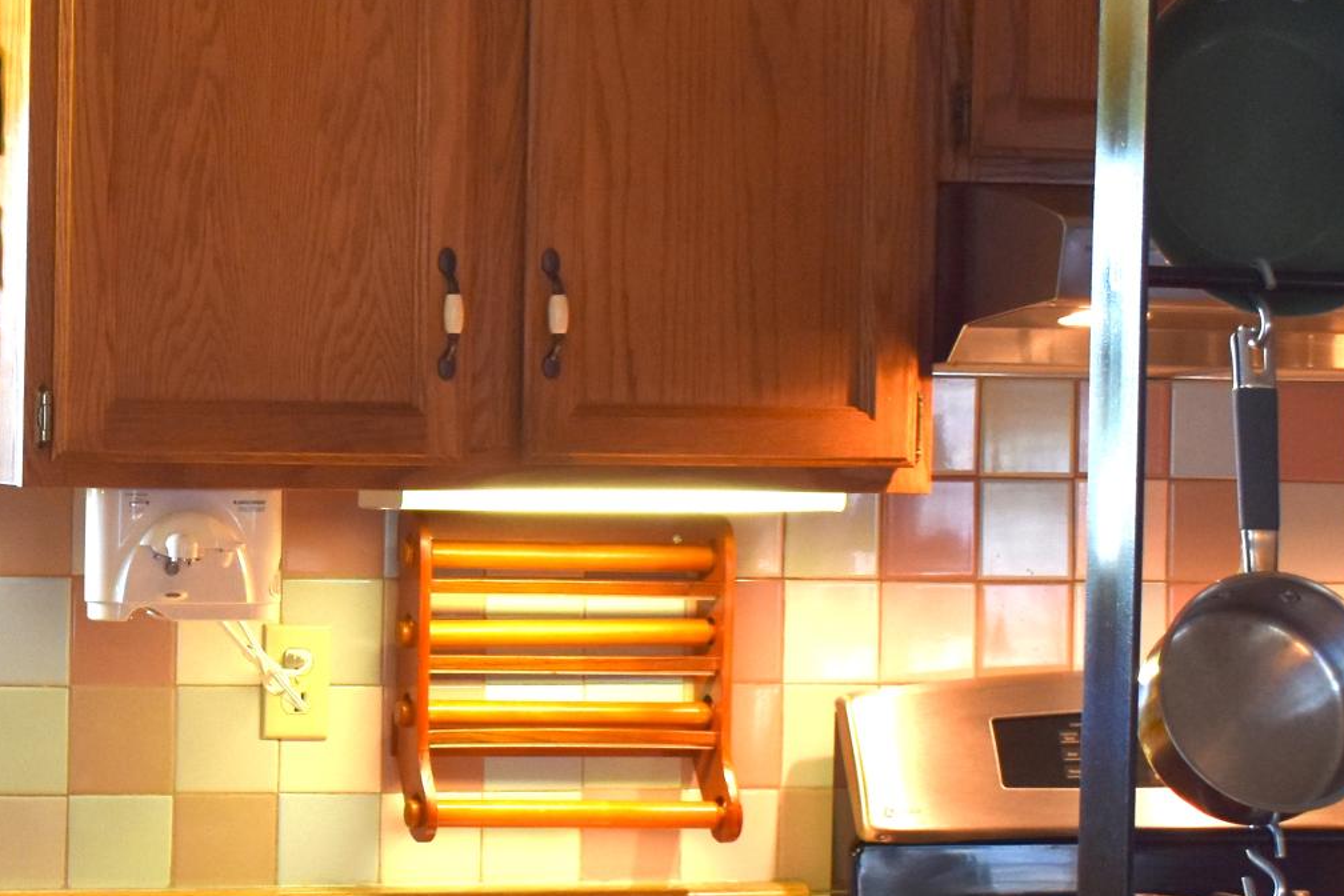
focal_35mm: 120
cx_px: -15
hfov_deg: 16.6
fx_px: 4498
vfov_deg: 11.4
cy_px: 643
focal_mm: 27
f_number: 4
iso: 640
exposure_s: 1/60
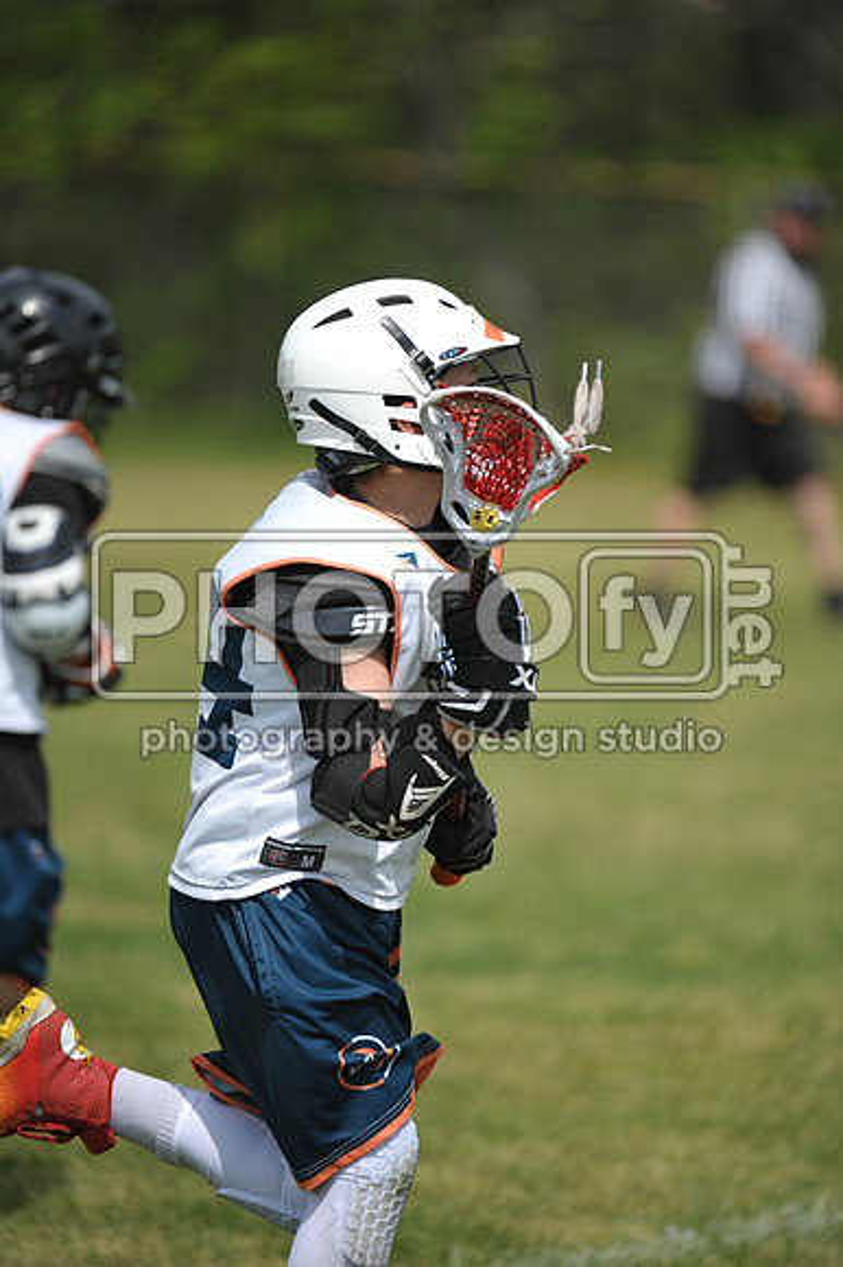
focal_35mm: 340
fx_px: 11956
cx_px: 422
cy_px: 634
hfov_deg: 4.0
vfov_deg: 6.1
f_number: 4
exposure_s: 1/5000
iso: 640
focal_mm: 340
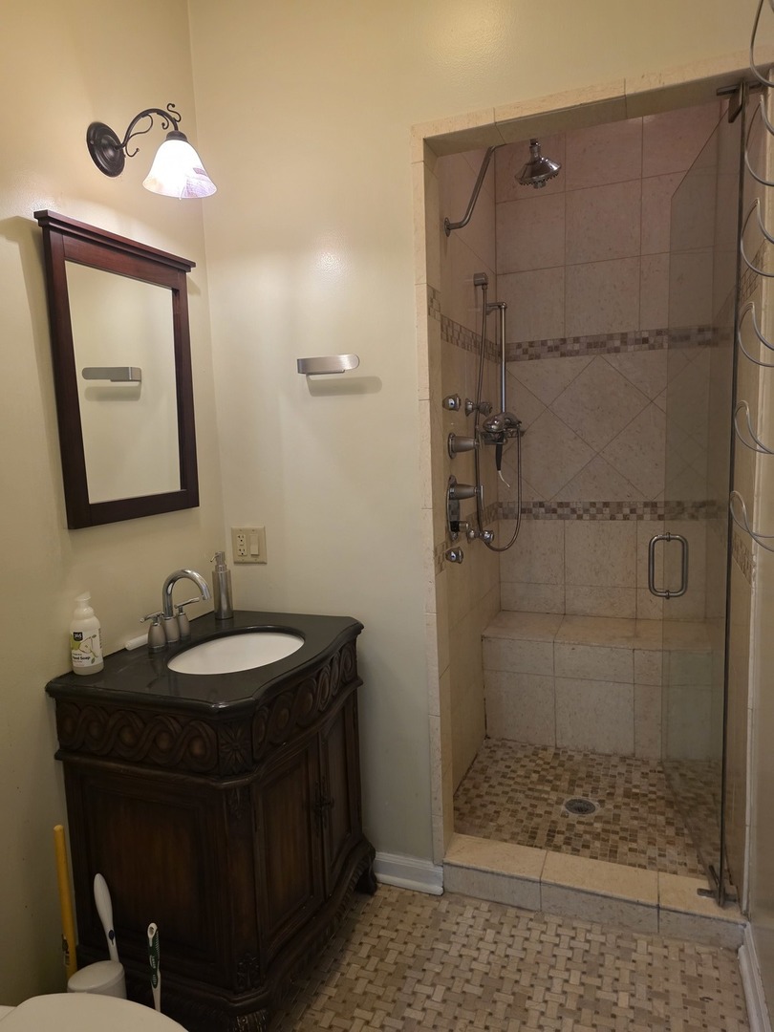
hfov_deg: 58.9
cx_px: 387
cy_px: 516
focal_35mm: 23
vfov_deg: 73.9
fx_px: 686
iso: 400
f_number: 1.7
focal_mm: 6.3
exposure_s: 1/120
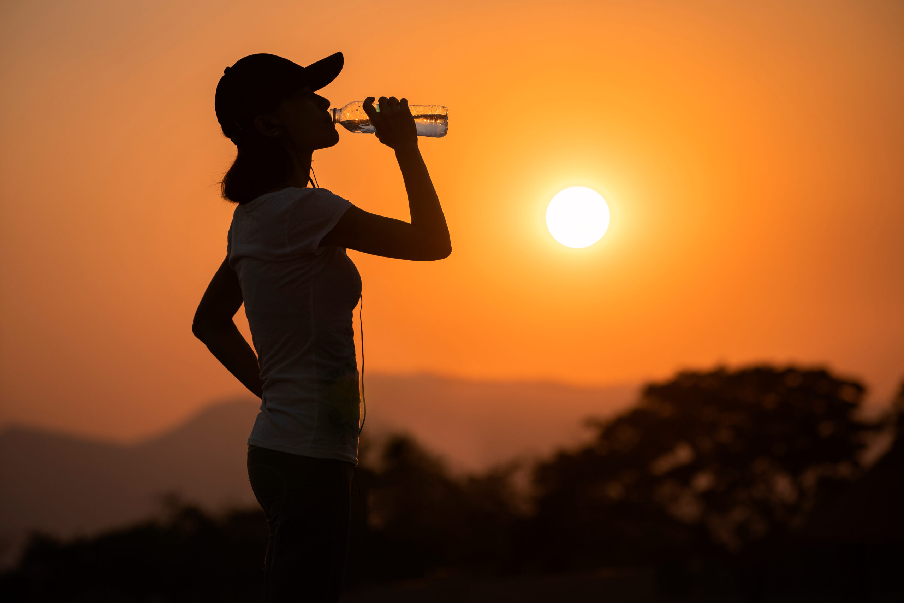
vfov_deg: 6.9
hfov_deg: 10.3
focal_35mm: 200
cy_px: 302
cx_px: 452
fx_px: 5022
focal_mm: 200
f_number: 5.6
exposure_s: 1/1600
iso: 250
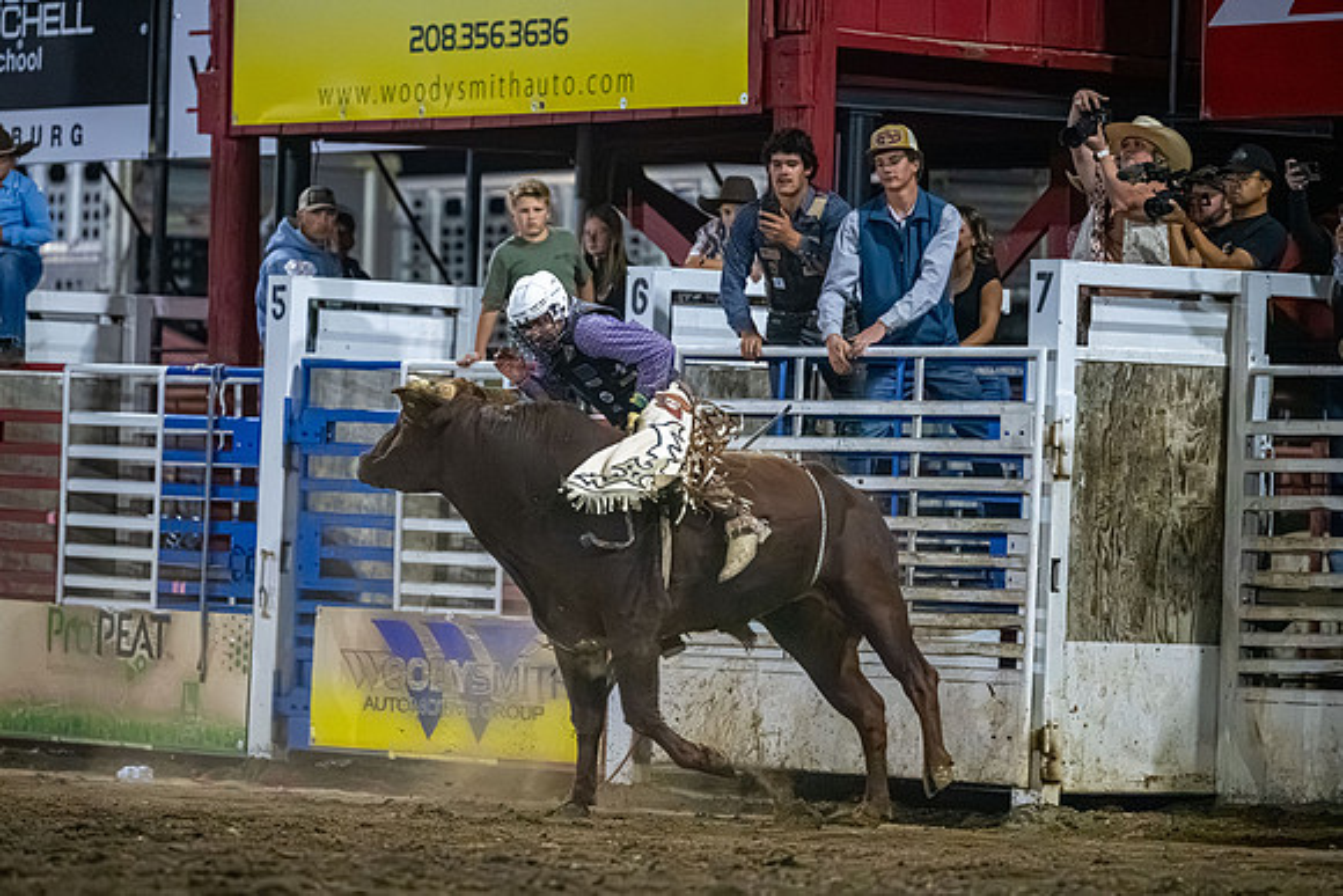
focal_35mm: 236
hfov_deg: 8.7
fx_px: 8818
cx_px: 522
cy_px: 438
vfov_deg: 5.8
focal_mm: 180
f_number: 2.8
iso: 6400
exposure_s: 1/800
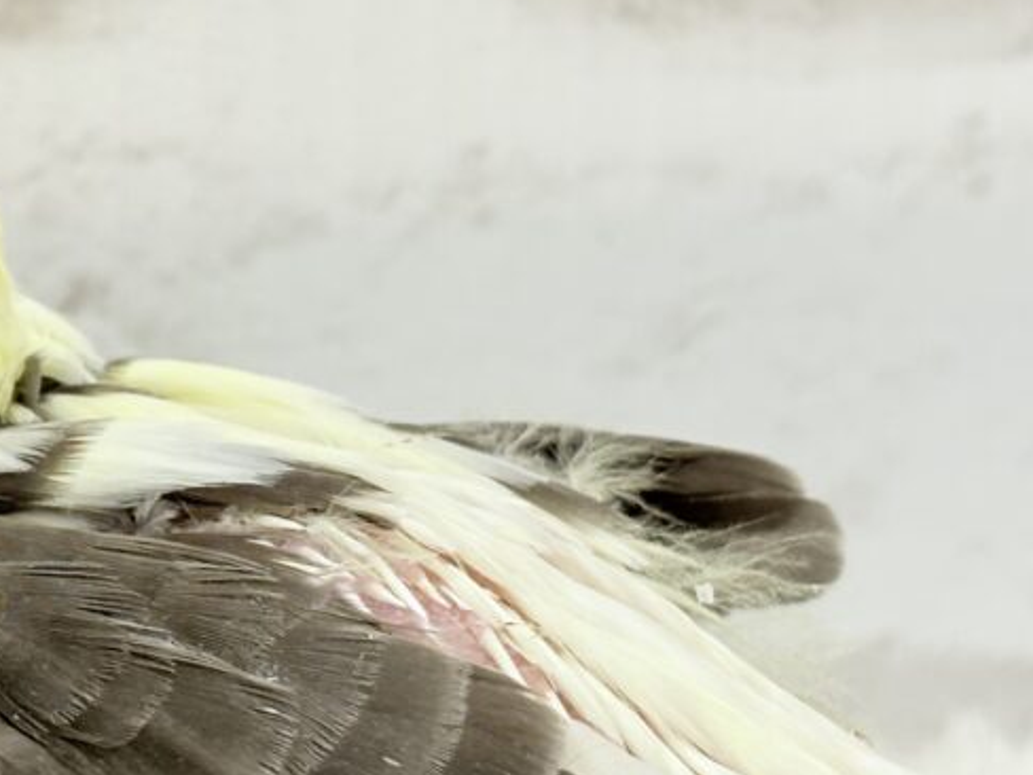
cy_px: 343
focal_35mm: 128
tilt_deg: -7.2
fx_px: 3820
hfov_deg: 15.2
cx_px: 70
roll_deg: +0.3
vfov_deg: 11.6
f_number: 1.6
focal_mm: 5.96
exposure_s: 1/100
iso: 80
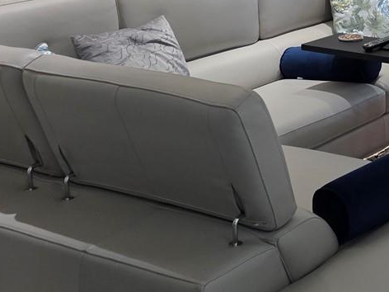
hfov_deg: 22.3
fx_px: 877
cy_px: -13
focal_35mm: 78
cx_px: 509
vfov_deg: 18.3
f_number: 1.7
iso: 500
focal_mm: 6.25
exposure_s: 1/120
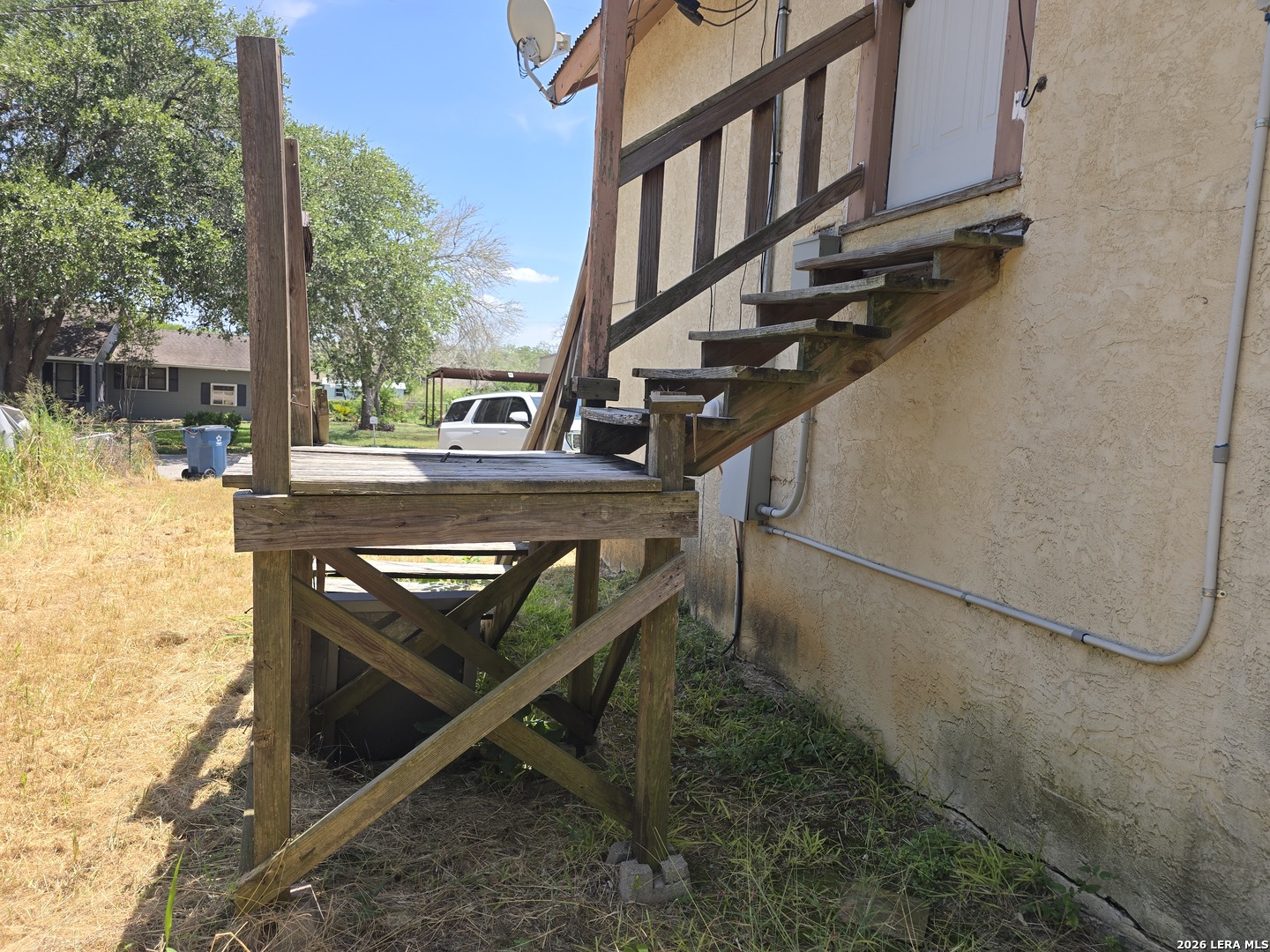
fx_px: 844
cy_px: 476
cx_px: 635
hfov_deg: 73.9
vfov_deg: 58.9
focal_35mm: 23
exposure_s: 1/333
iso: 12
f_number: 1.7
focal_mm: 6.3
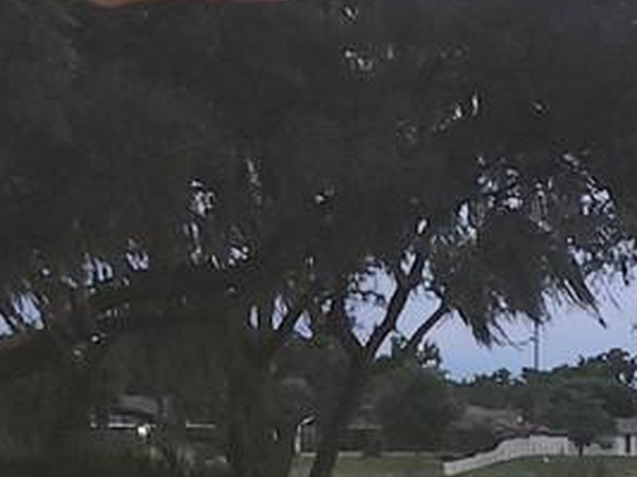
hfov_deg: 12.4
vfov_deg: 10.6
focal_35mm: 138
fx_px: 2538
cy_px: 520
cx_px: 1312
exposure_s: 1/20
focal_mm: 5.54
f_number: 1.8
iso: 125
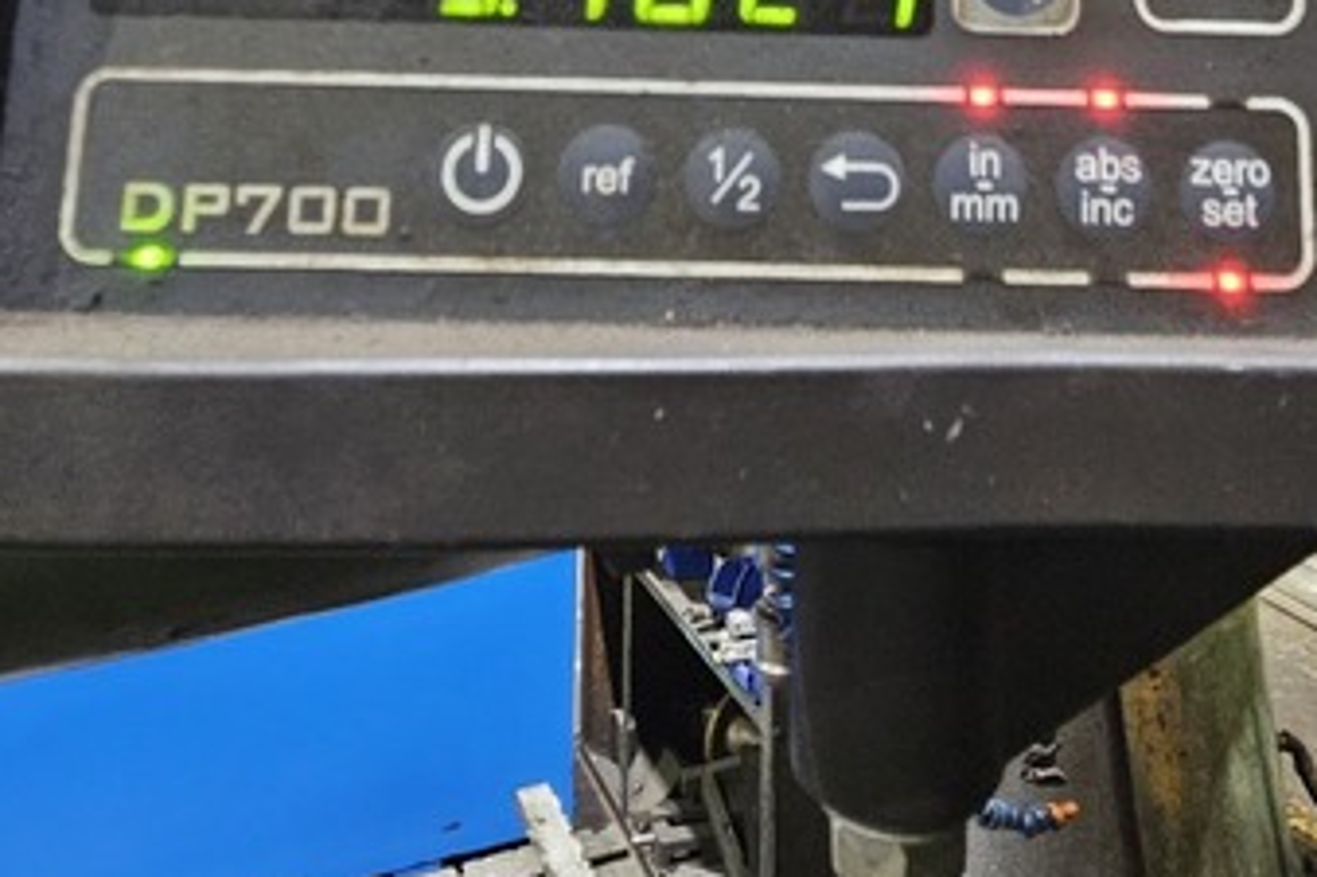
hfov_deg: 58.1
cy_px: -172
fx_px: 1170
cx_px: 807
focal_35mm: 32
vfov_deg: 33.5
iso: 640
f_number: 2.2
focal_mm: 2.2
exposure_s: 1/30
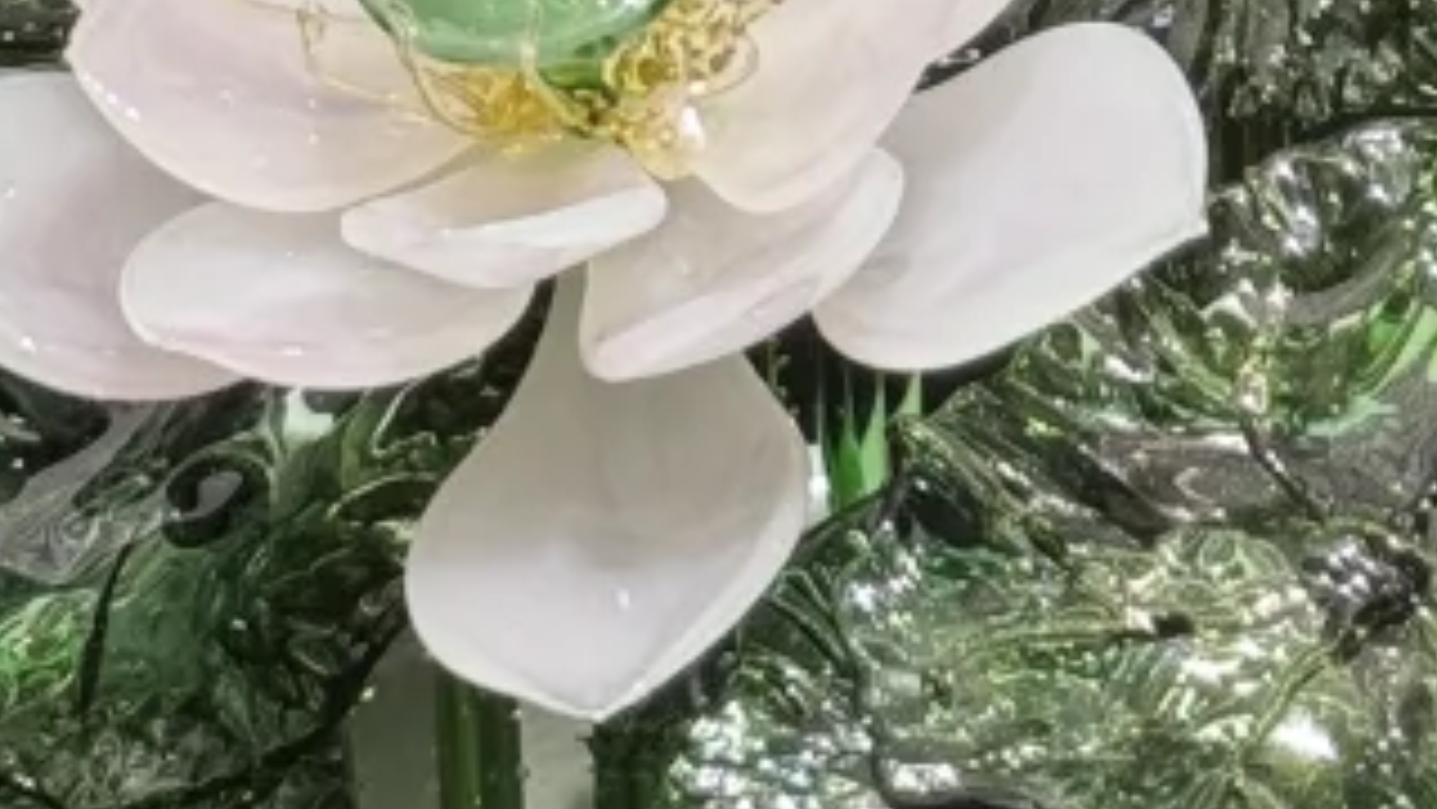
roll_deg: -0.6
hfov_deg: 9.2
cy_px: -629
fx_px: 8954
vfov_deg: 5.1
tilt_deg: -17.8
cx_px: 1168
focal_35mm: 235
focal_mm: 6.76
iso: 100
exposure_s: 1/50
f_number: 1.78
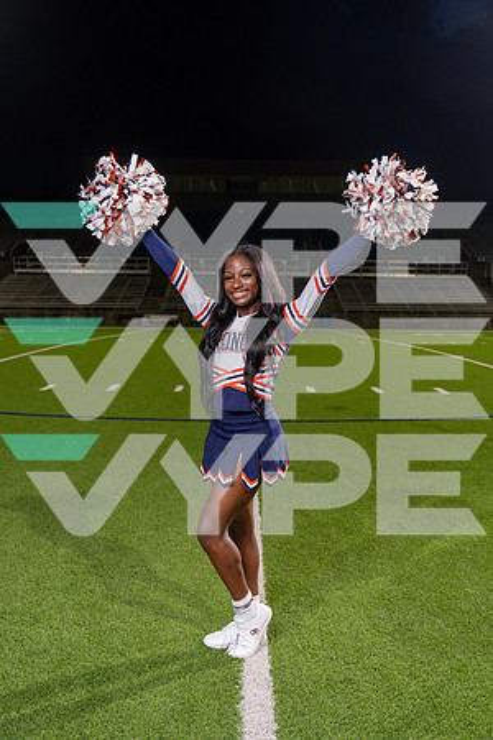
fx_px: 760
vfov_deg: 51.9
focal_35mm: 37
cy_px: 370
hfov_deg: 35.9
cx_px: 246
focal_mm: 37
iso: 640
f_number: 4.5
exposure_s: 1/250
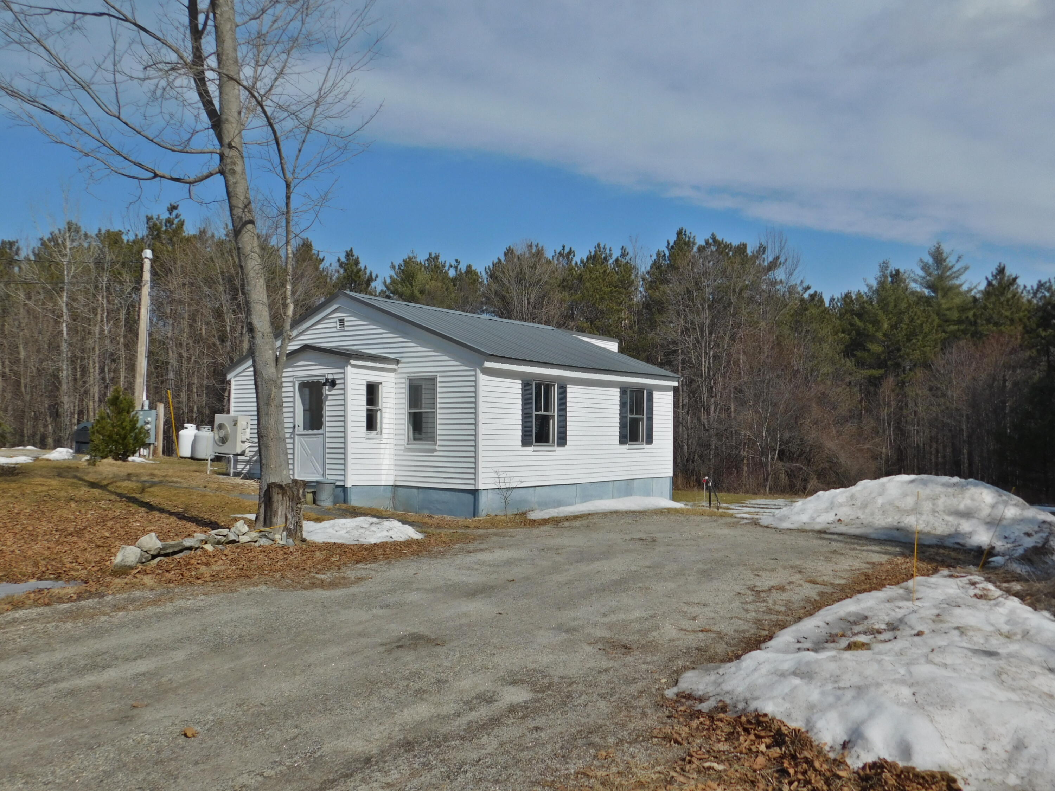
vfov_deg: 46.8
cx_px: 528
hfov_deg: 60.0
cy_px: 396
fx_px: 914
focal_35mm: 30
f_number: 6.4
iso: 125
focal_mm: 5.3
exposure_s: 1/1000
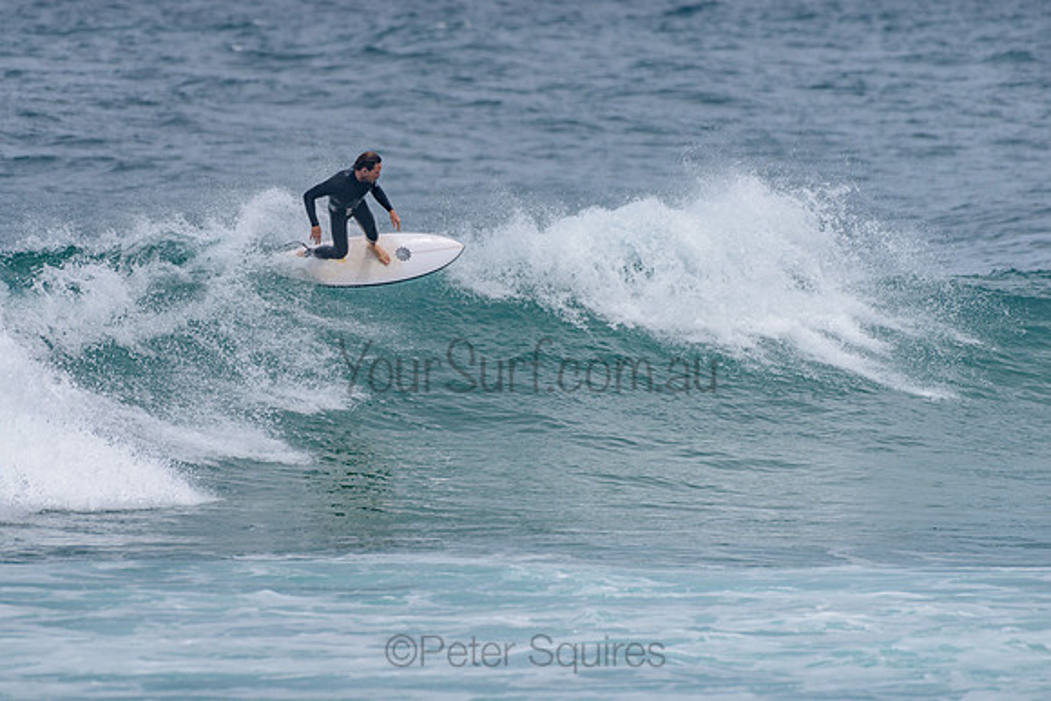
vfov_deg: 2.2
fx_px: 17893
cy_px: 286
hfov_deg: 3.4
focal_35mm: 613
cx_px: 413
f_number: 5.6
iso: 110
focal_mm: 500
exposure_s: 1/2000
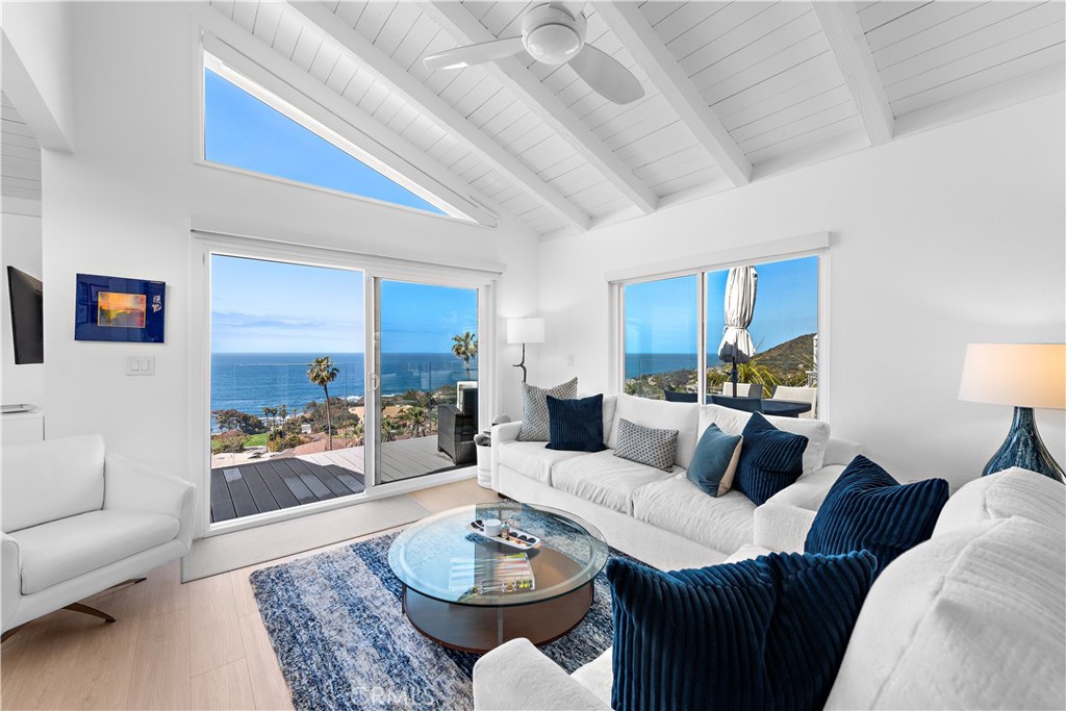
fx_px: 415
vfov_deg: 81.2
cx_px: 533
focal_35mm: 14
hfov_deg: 104.2
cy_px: 356
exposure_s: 1/200
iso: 160
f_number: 7.1
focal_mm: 14
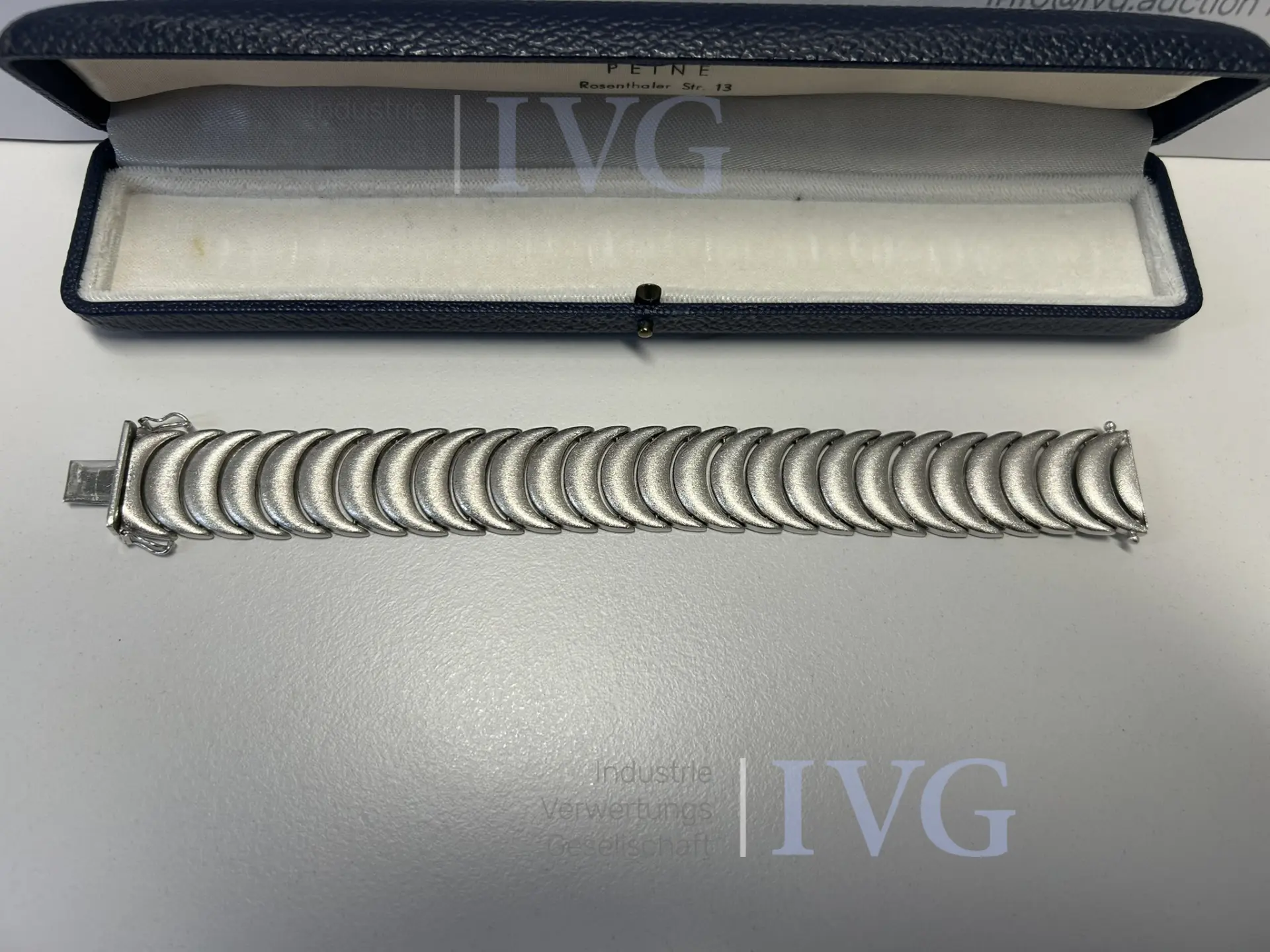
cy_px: 476
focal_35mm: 26
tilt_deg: -67.2
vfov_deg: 53.1
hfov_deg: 67.3
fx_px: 954
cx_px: 635
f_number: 1.5
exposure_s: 1/102
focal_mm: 5.7
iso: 40
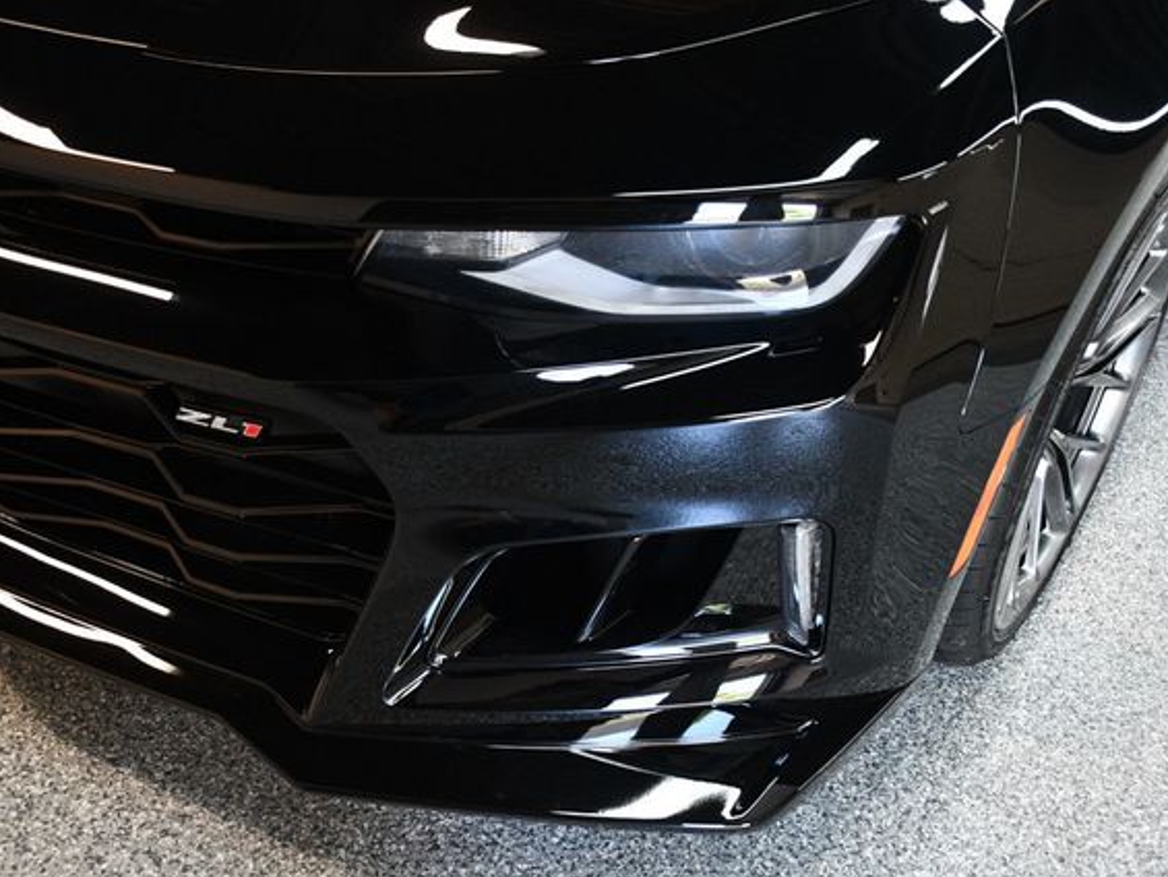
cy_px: 438
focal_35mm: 37
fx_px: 1249
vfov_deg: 38.7
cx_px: 593
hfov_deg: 50.1
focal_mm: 23
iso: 2200
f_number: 3.8
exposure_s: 1/125
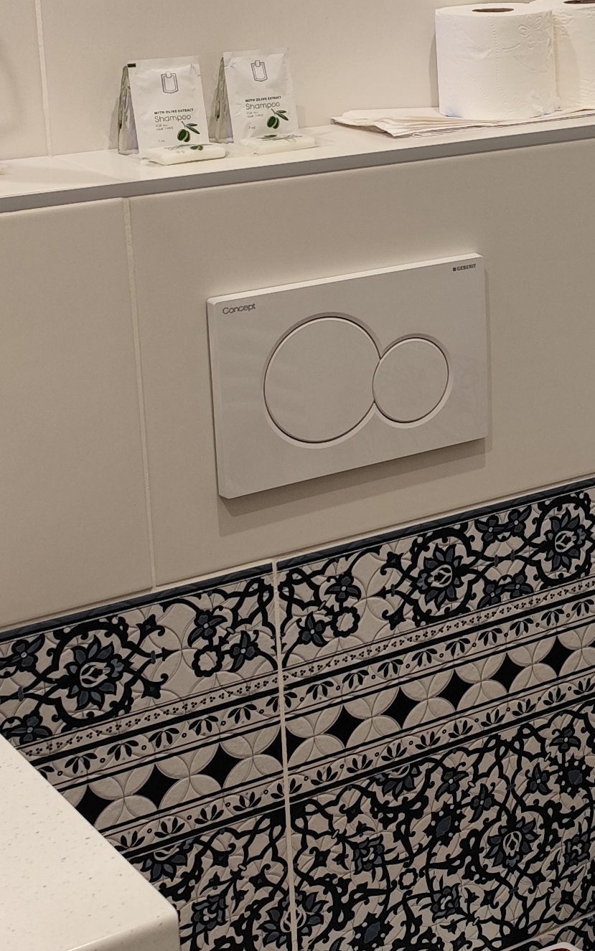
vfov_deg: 27.2
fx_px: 1945
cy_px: 259
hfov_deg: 16.6
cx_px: 736
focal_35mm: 75
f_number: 1.65
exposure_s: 1/100
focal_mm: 6.14
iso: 640
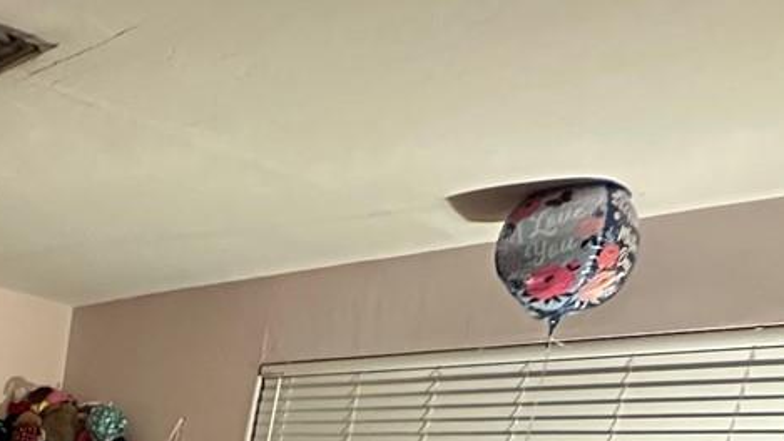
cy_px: 775
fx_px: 1081
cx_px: -184
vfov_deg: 18.5
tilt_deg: -13.7
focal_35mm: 52
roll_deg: -5.9
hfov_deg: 32.2
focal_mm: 2.22
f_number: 2.2
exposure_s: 1/40
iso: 1000
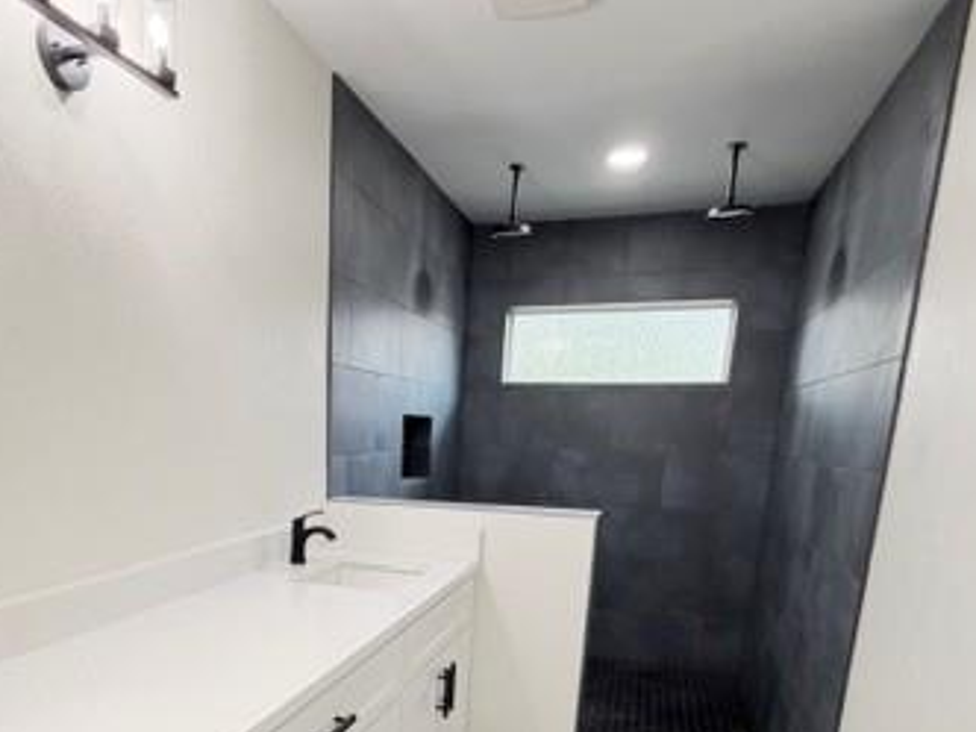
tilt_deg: -11.3
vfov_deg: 47.9
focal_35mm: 27
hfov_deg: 64.2
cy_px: 609
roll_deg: -2.0
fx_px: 761
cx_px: 356
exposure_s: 1/60
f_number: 2.2
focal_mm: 2.22
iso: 500
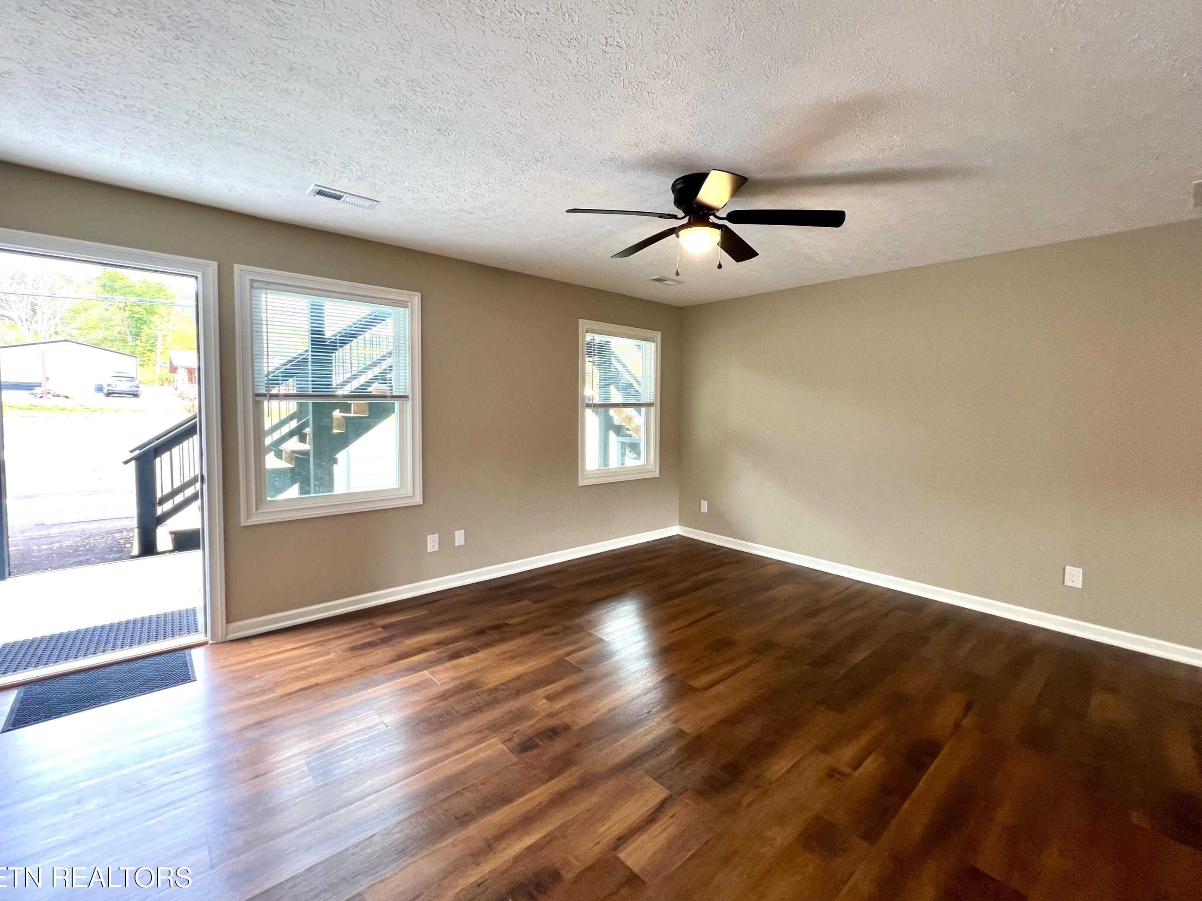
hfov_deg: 102.0
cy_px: 437
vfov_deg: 85.6
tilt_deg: -2.4
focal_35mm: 14
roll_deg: -0.2
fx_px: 486
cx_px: 634
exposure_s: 1/60
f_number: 1.8
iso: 160
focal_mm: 1.57
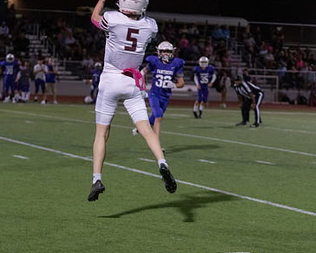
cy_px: 99
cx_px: 108
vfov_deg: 9.8
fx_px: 1478
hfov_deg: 12.2
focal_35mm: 158
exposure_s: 1/1250
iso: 3200
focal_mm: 70
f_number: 2.8
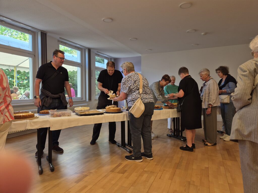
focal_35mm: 23
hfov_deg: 73.9
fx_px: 171
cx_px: 129
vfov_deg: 58.9
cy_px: 96
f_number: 1.8
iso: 64
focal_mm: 5.4
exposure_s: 1/100
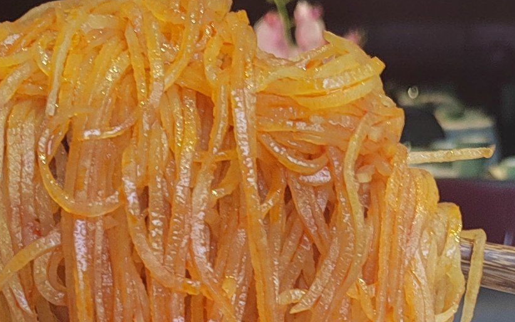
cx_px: 211
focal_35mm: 81
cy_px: 661
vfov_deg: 13.6
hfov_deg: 25.5
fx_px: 1137
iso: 556
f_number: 1.9
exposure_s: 1/100
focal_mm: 5.52
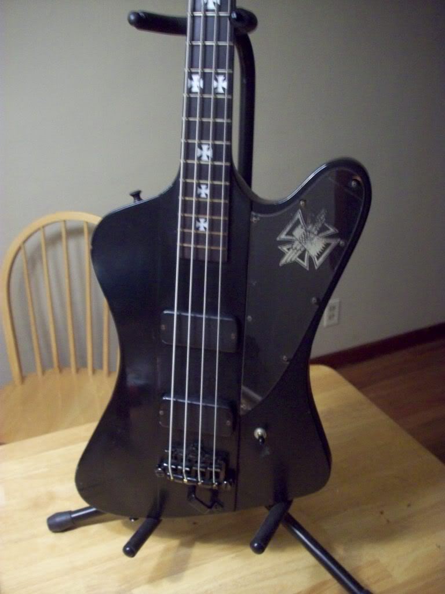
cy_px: 297
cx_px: 222
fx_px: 634
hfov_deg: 38.7
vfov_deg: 50.1
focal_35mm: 37
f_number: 2.8
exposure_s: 1/8
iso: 200
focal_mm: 6.2
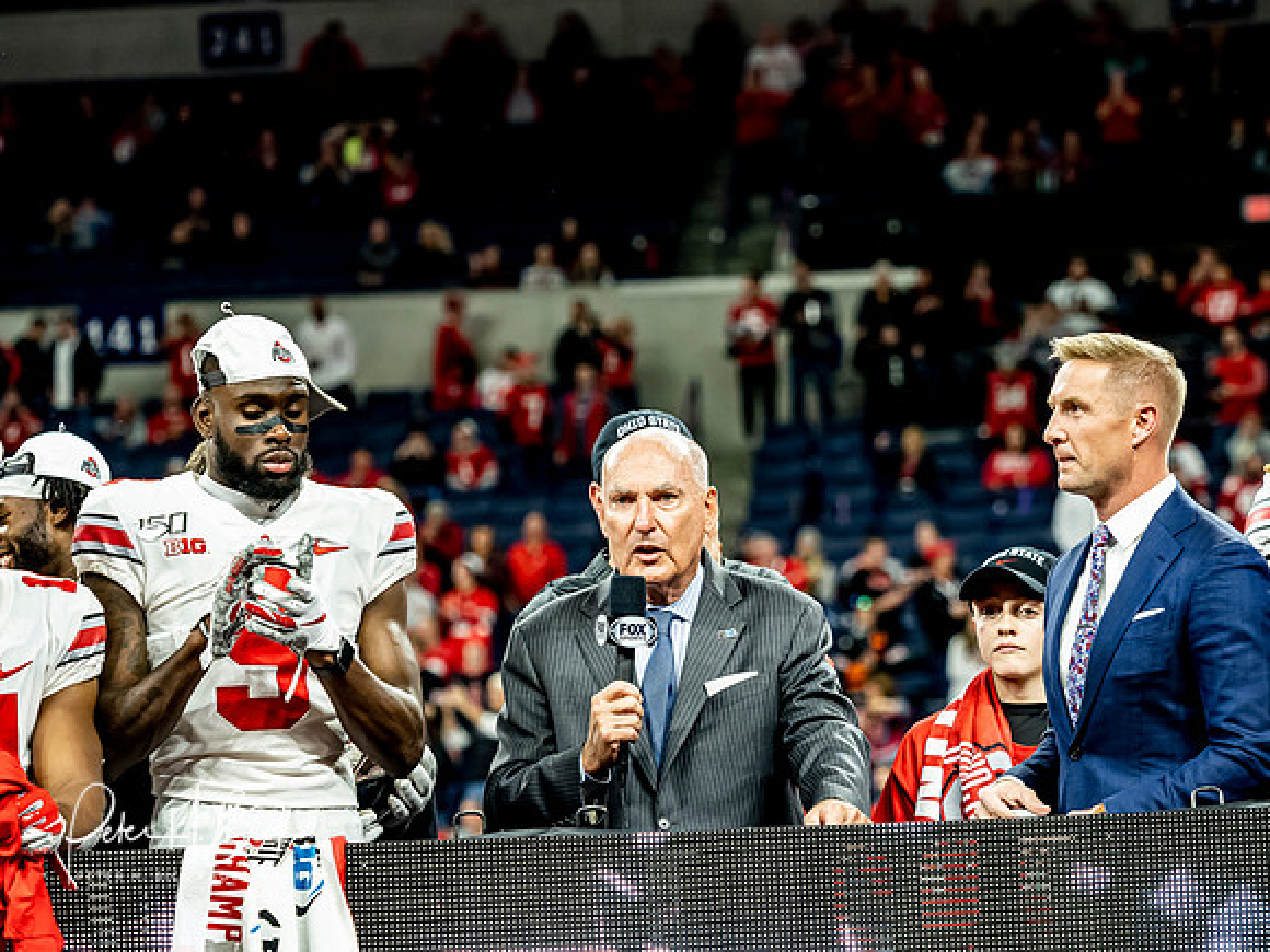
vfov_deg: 6.8
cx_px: 635
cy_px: 476
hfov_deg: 9.0
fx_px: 8071
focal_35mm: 220
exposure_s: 1/320
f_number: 3.5
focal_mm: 110
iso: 1600
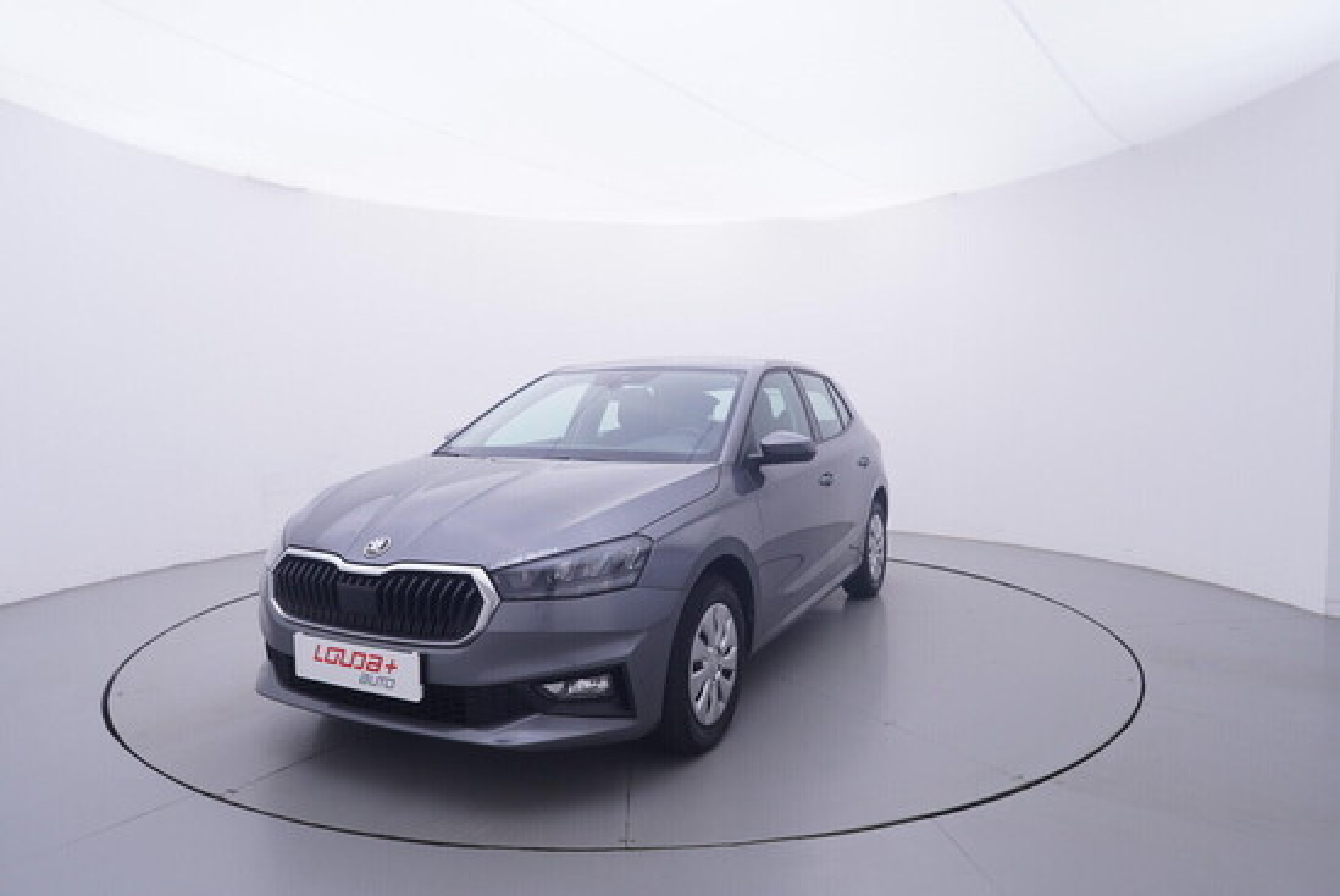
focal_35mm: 22
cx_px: 670
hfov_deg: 77.3
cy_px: 448
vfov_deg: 56.2
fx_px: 838
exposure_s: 1/80
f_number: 5
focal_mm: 15
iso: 200
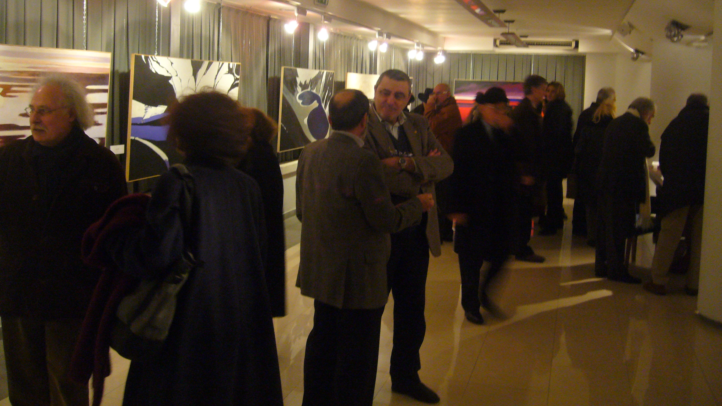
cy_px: 132
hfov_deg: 51.6
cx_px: 355
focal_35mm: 39
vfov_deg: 30.2
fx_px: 747
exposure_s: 1/8
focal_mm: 5.8
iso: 200
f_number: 2.8
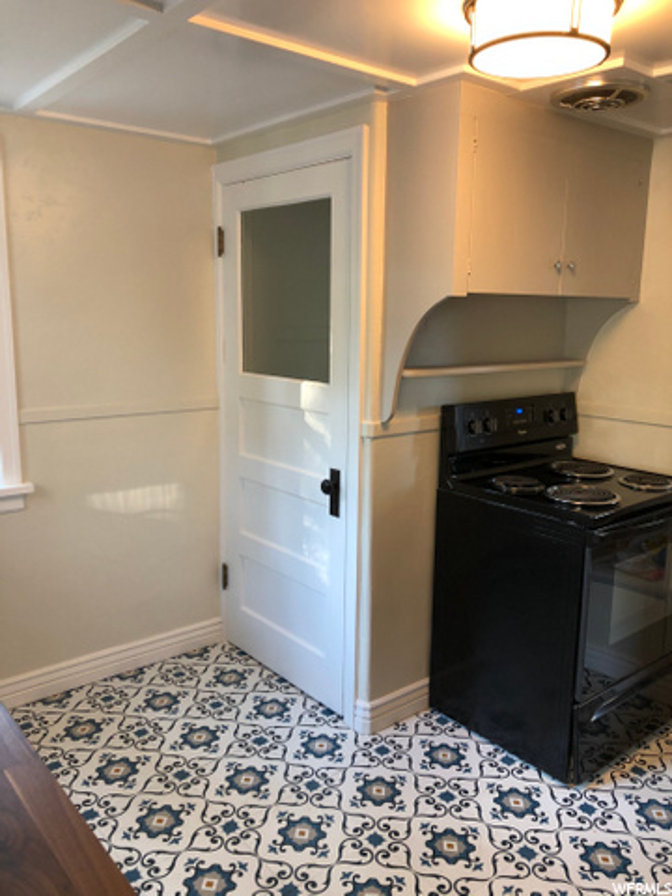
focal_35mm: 28
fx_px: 725
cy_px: 448
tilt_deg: -10.9
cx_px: 336
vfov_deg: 63.4
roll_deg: +0.0
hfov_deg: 49.7
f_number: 1.8
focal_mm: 3.99
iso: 32
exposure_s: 1/24
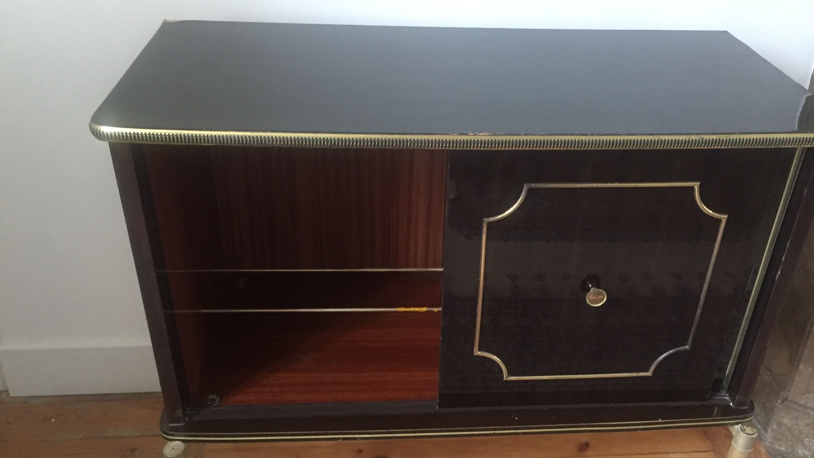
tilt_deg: -33.2
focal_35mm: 35
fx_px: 755
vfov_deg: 33.5
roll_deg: -2.7
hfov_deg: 56.5
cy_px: 287
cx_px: 448
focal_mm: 4.15
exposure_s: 1/17
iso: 250
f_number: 2.2
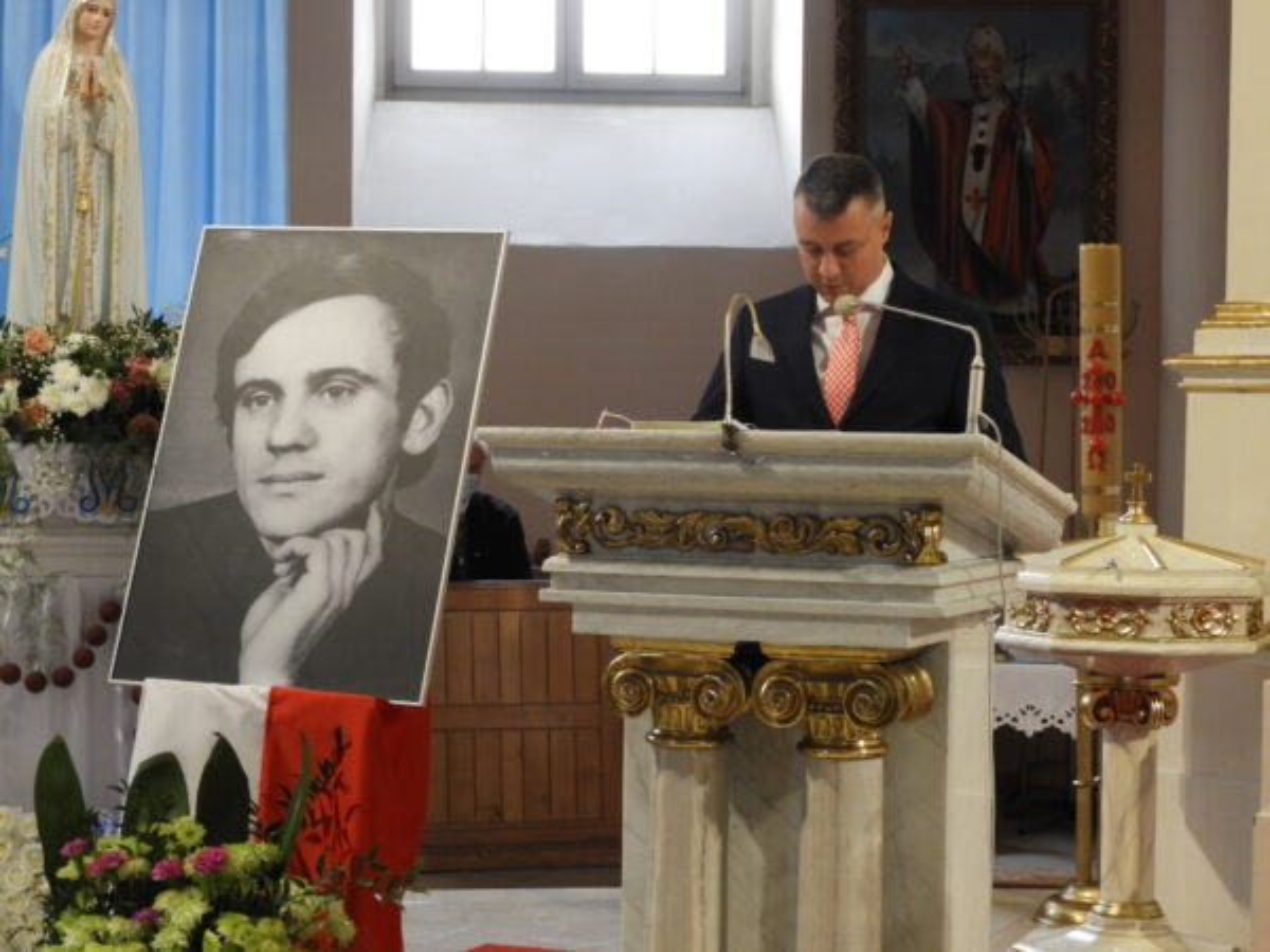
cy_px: 476
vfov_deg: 18.4
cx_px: 635
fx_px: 2935
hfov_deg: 24.4
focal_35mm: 80
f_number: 4.5
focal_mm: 14.3
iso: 400
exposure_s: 1/20
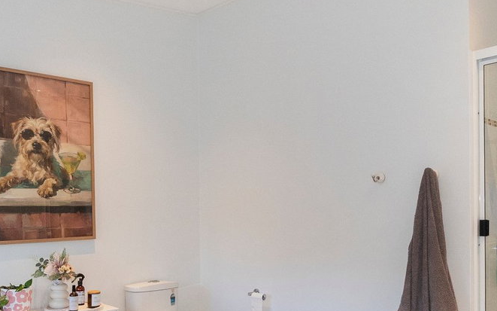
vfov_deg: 33.8
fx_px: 501
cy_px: 229
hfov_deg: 52.7
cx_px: 226
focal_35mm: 37
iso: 1600
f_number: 4
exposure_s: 1/160
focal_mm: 10
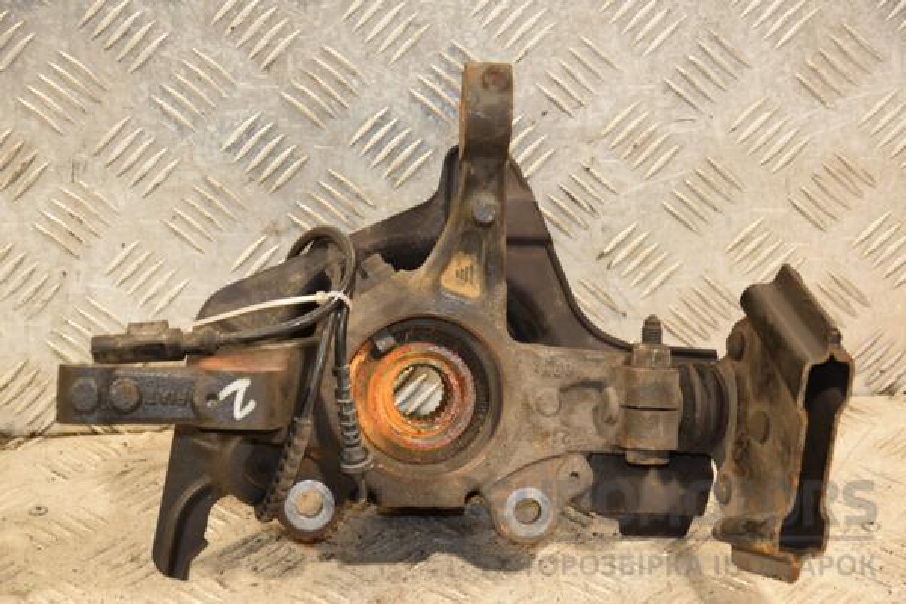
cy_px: 302
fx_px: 2491
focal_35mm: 99
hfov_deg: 20.6
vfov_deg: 13.8
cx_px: 453
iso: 800
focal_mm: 66
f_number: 5.3
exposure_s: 1/80
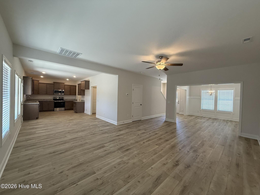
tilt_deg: -0.5
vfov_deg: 85.7
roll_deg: -1.3
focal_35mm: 14
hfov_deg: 102.1
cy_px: 98
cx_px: 130
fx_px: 105
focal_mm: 2.22
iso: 160
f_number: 2.2
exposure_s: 1/120
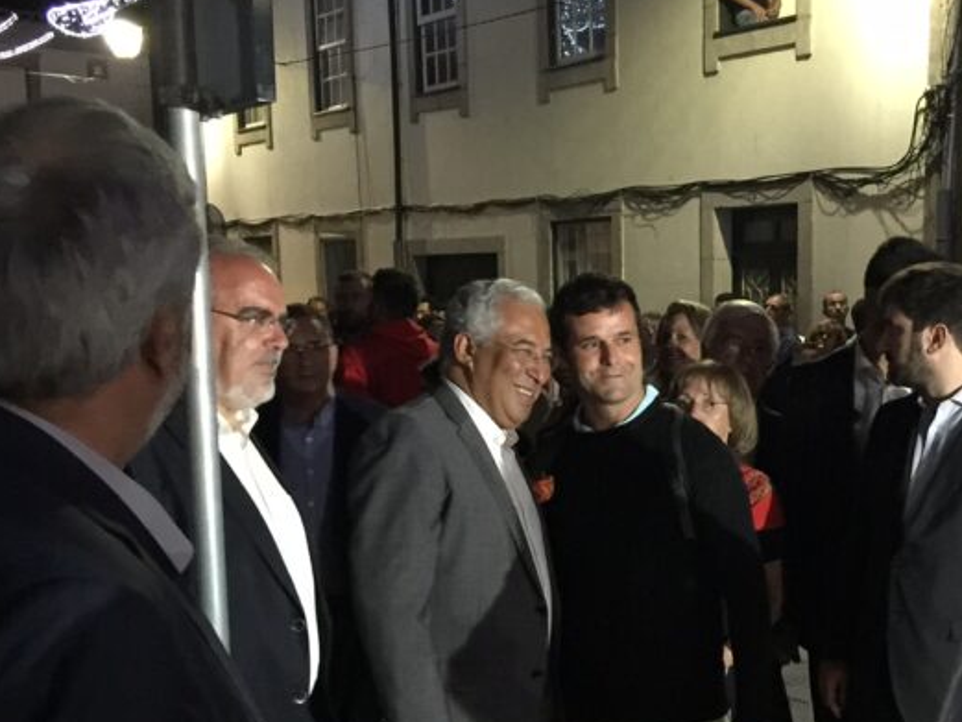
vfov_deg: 25.4
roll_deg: -2.3
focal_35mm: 57
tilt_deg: -11.2
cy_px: 541
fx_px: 1584
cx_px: 698
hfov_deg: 33.2
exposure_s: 1/8
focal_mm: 4.15
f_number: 2.2
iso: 200
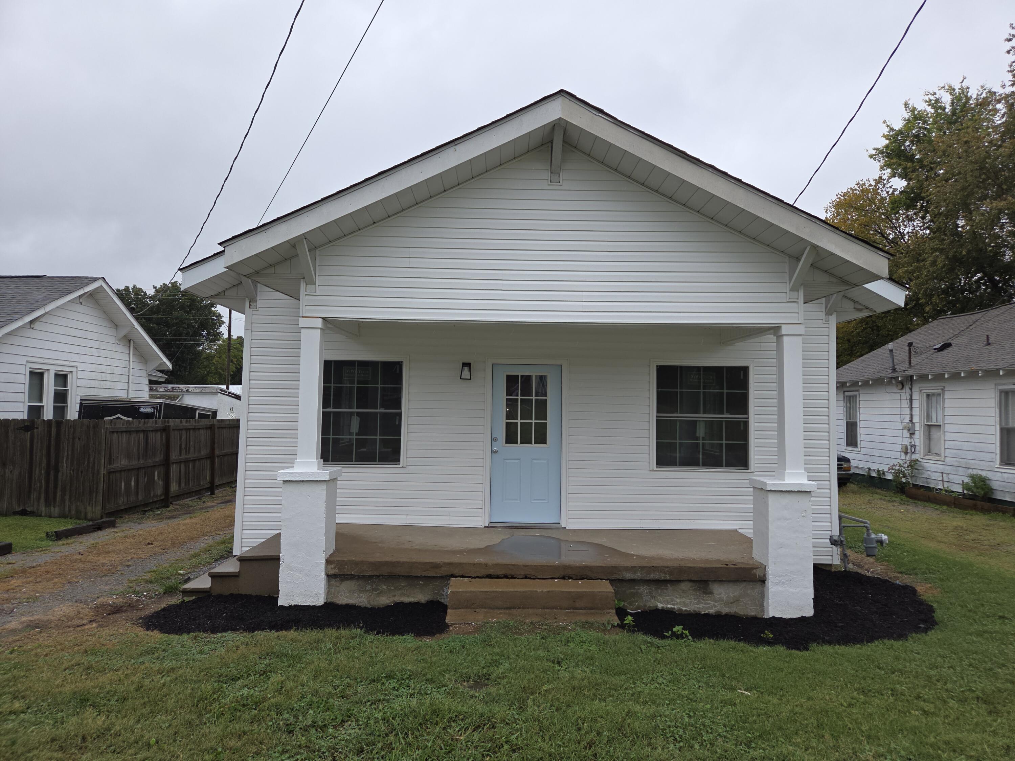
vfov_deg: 58.9
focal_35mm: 23
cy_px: 380
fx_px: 674
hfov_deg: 73.9
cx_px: 508
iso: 25
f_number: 1.8
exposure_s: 1/331
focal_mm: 5.4
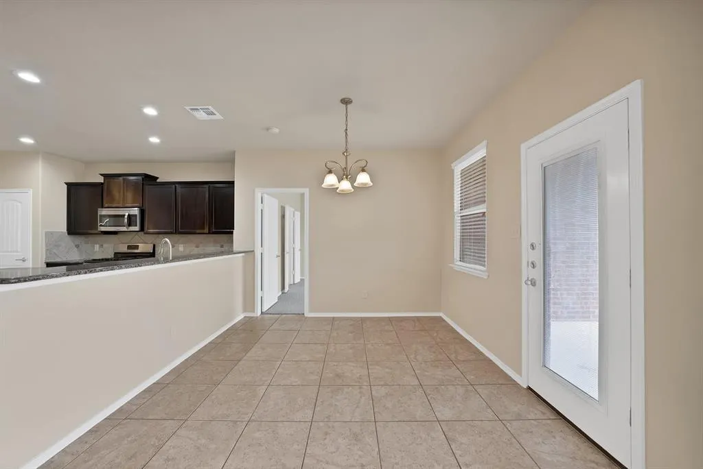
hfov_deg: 112.6
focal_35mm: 12
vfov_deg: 90.1
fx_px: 234
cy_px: 234
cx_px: 352
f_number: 9
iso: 640
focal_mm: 12
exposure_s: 1/4
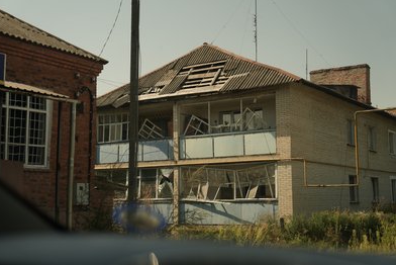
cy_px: 132
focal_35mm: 51
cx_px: 195
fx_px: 561
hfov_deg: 38.9
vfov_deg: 26.5
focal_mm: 50
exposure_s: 1/200
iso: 125
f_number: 2.8
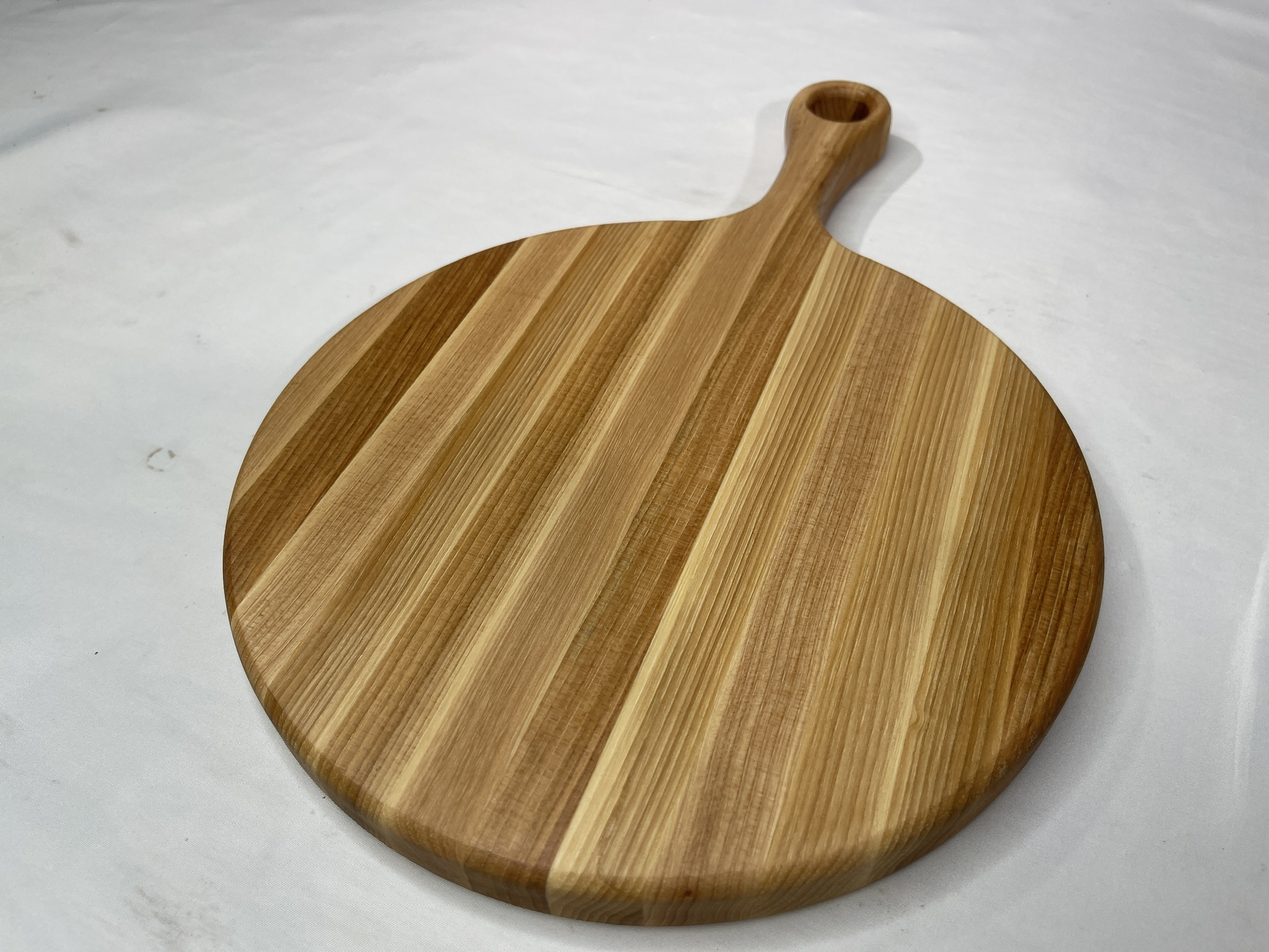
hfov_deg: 67.3
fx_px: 953
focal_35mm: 26
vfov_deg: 53.1
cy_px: 476
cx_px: 634
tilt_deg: -48.5
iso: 32
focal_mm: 5.1
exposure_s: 1/488
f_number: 1.6
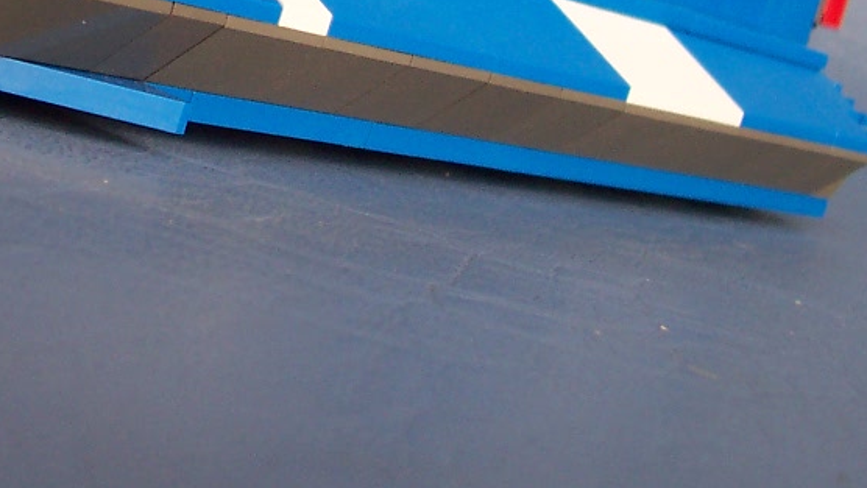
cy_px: -129
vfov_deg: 13.5
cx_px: 22
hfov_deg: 23.5
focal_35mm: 87
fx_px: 2000
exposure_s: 1/60
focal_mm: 5.6
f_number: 2.8
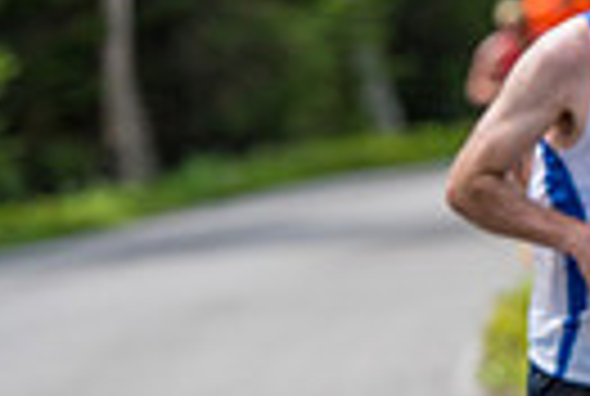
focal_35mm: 641
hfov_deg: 3.2
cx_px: 1234
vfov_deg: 2.2
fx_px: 10529
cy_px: 457
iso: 400
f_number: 4
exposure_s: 1/2000
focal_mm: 145
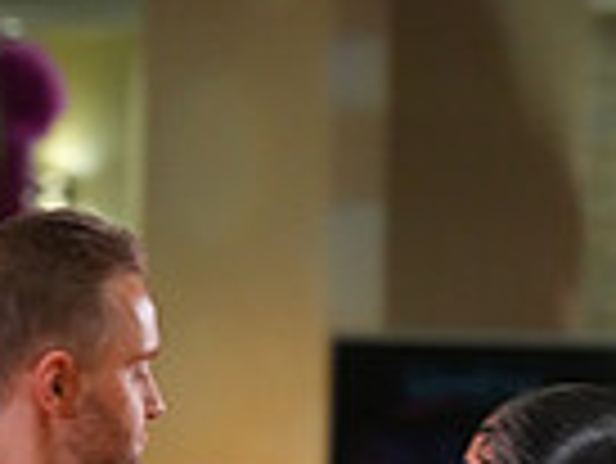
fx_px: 11720
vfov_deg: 2.2
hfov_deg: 3.0
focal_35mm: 658
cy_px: 1216
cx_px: 227
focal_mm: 162
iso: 3200
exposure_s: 1/200
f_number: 5.6
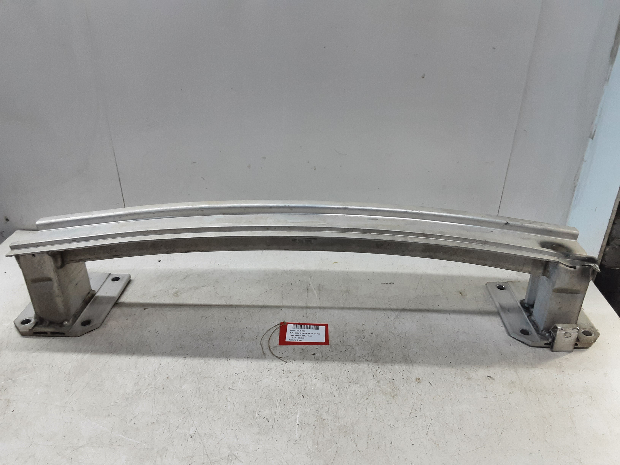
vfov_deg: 51.4
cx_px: 310
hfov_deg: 65.3
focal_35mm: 27
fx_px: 484
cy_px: 232
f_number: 1.9
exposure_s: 1/50
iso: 80
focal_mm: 2.91
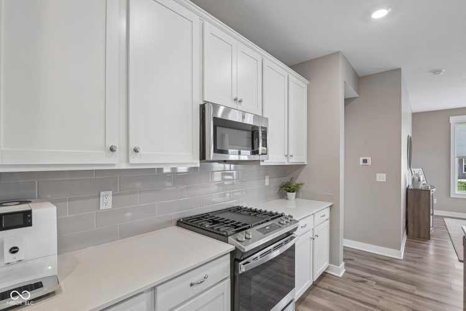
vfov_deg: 73.7
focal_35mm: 16
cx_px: 233
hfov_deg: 96.7
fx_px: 207
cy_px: 156
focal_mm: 16
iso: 400
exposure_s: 1/15
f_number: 8
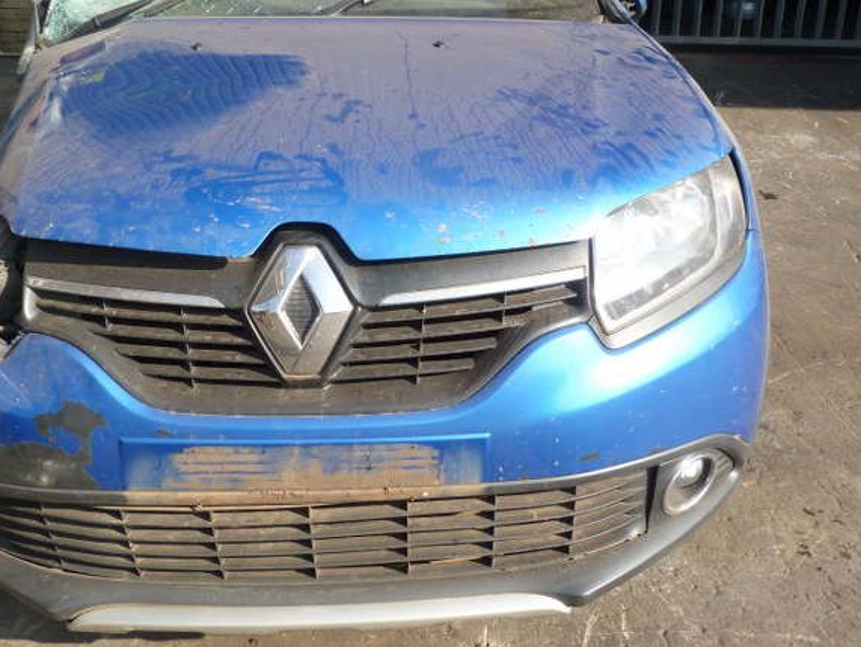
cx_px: 371
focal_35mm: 35
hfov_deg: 52.4
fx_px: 871
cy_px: 235
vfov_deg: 40.4
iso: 80
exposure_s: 1/200
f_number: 4
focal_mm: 4.5
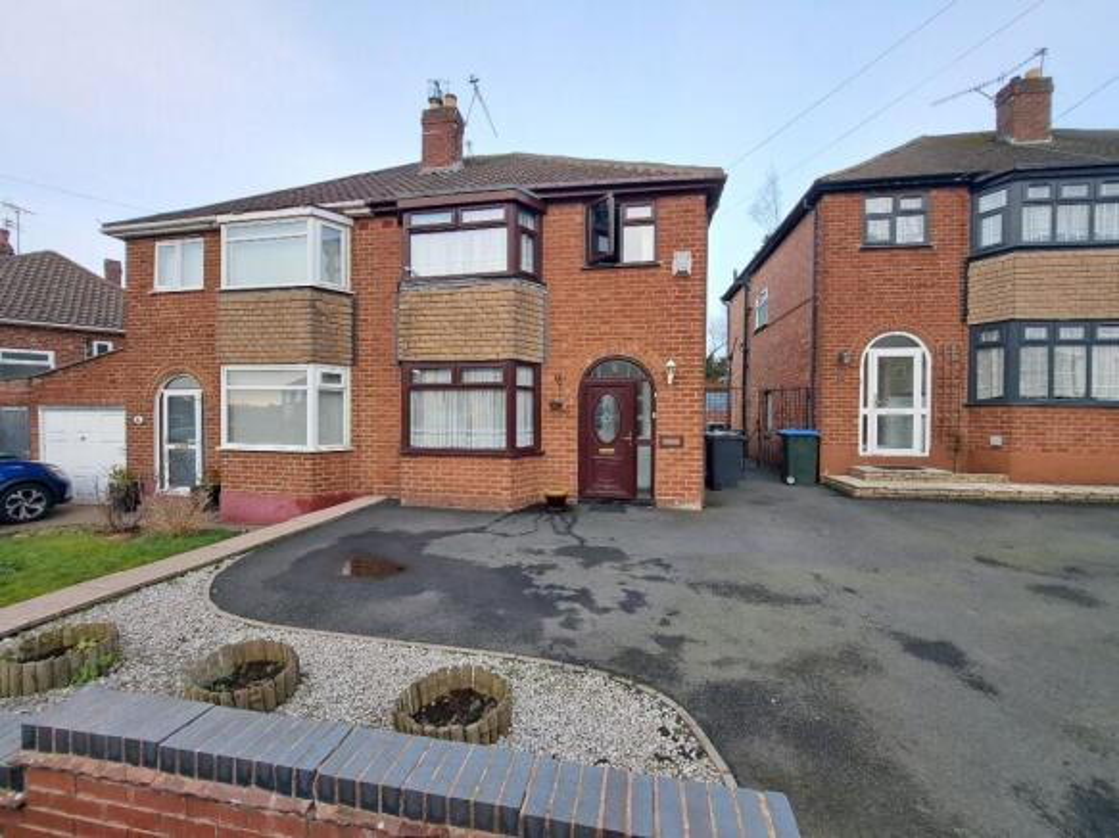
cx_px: 560
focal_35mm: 13
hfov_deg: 106.2
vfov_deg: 89.9
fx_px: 420
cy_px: 419
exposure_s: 1/50
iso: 50
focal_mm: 1.74
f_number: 2.2
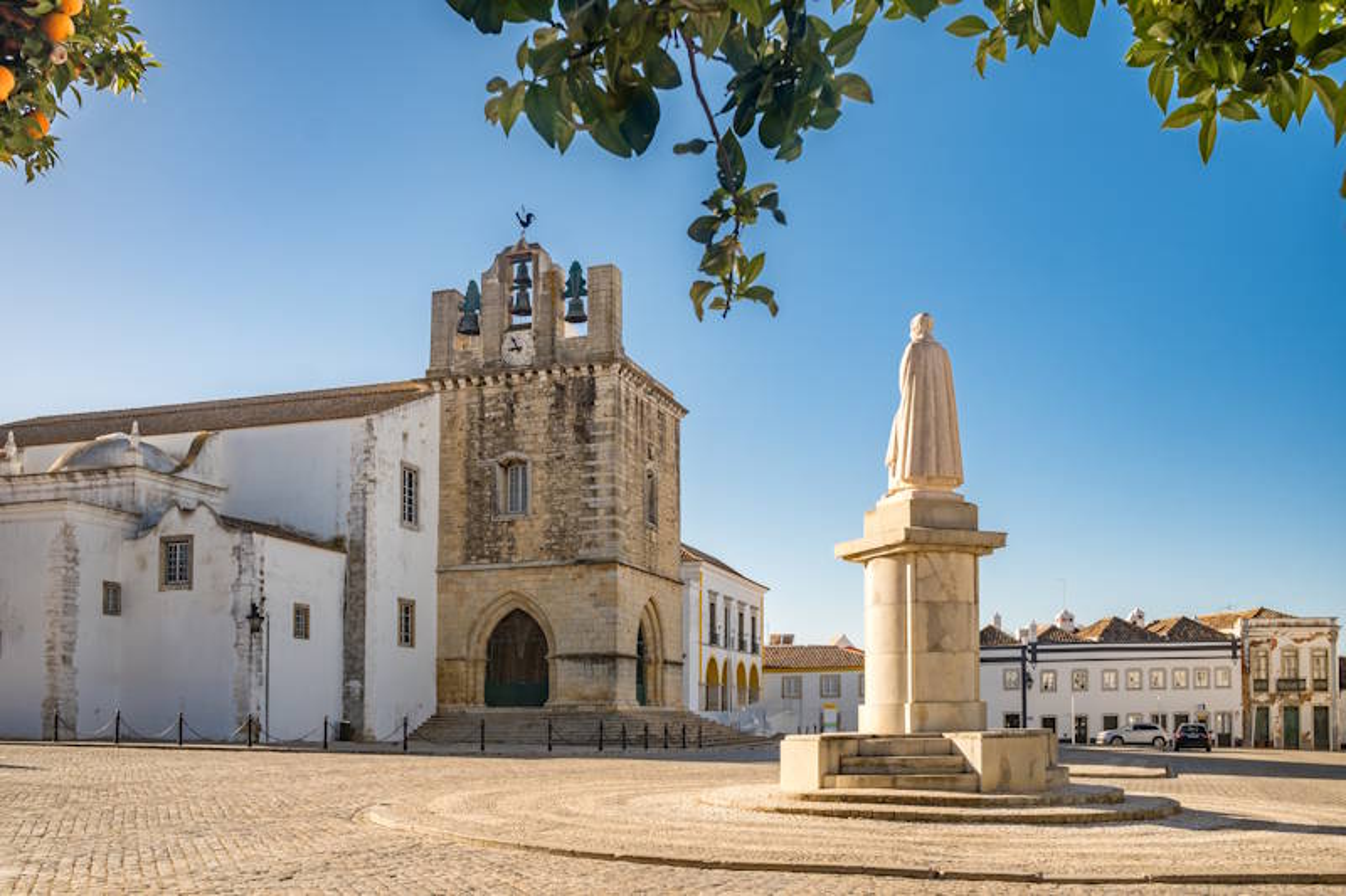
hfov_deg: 54.4
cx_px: 673
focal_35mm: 35
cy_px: 448
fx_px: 1308
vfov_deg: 37.8
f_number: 9
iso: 200
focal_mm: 23
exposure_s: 1/550
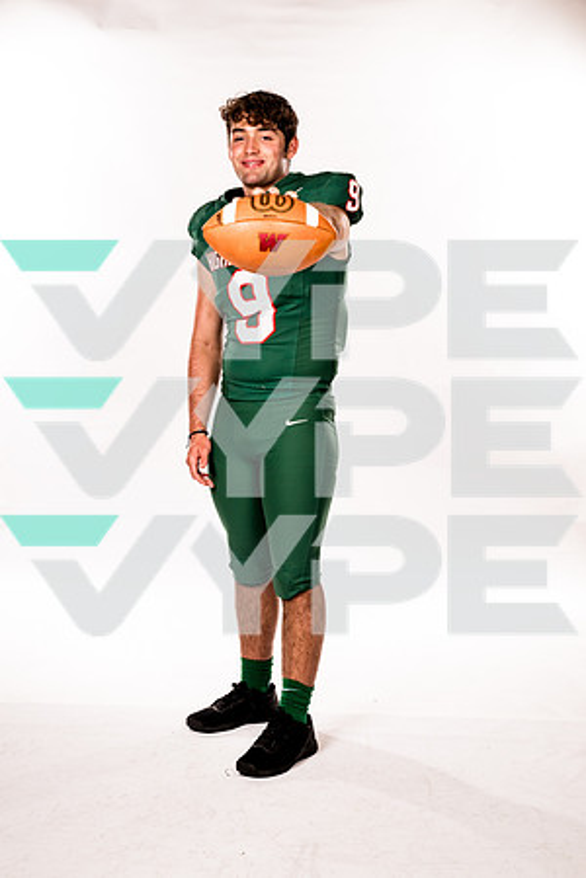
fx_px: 1172
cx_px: 293
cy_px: 439
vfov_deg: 41.1
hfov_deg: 28.1
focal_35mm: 48
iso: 800
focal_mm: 48
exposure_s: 1/400
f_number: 8
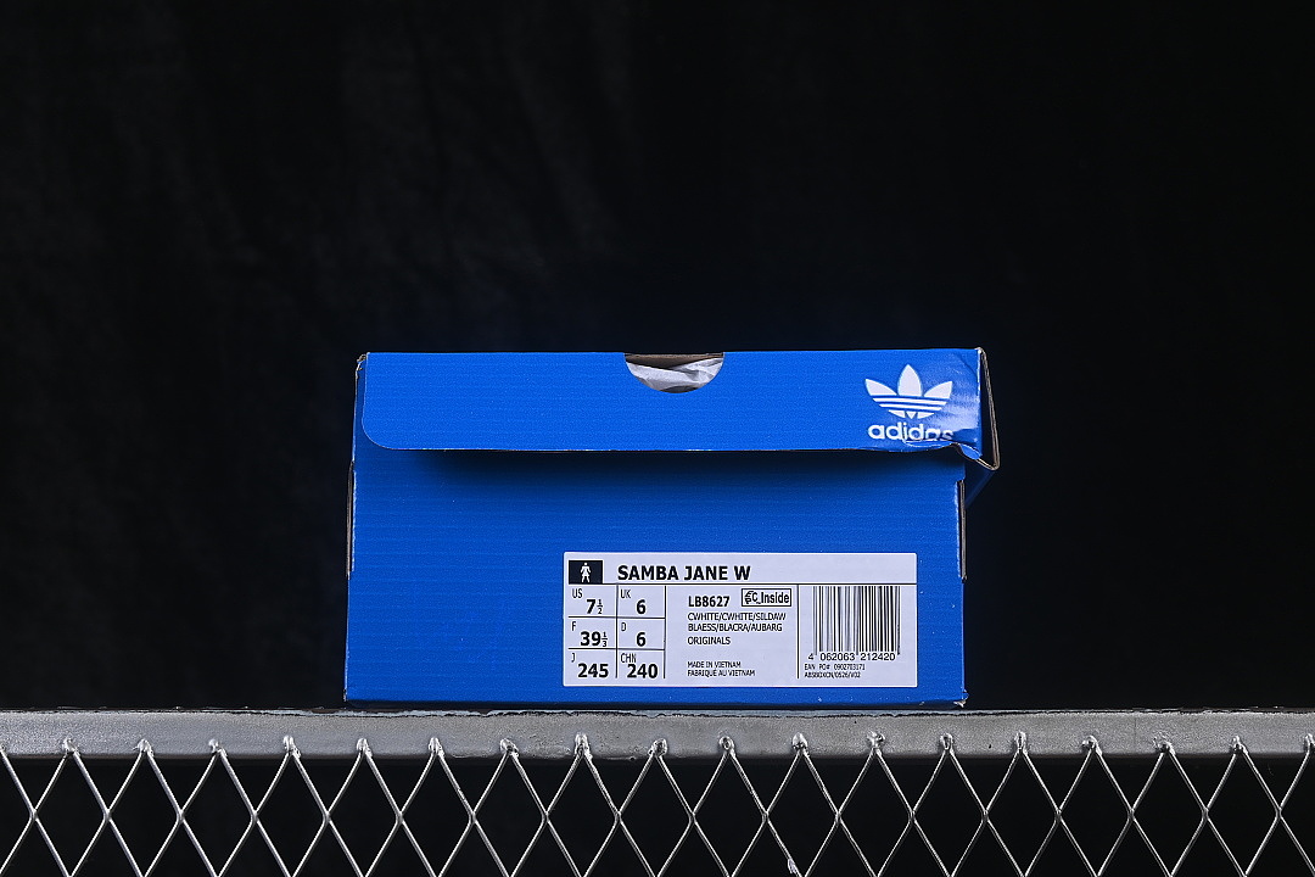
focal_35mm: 75
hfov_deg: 27.0
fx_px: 2739
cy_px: 438
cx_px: 658
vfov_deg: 18.2
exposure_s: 1/80
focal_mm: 50
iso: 160
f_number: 8
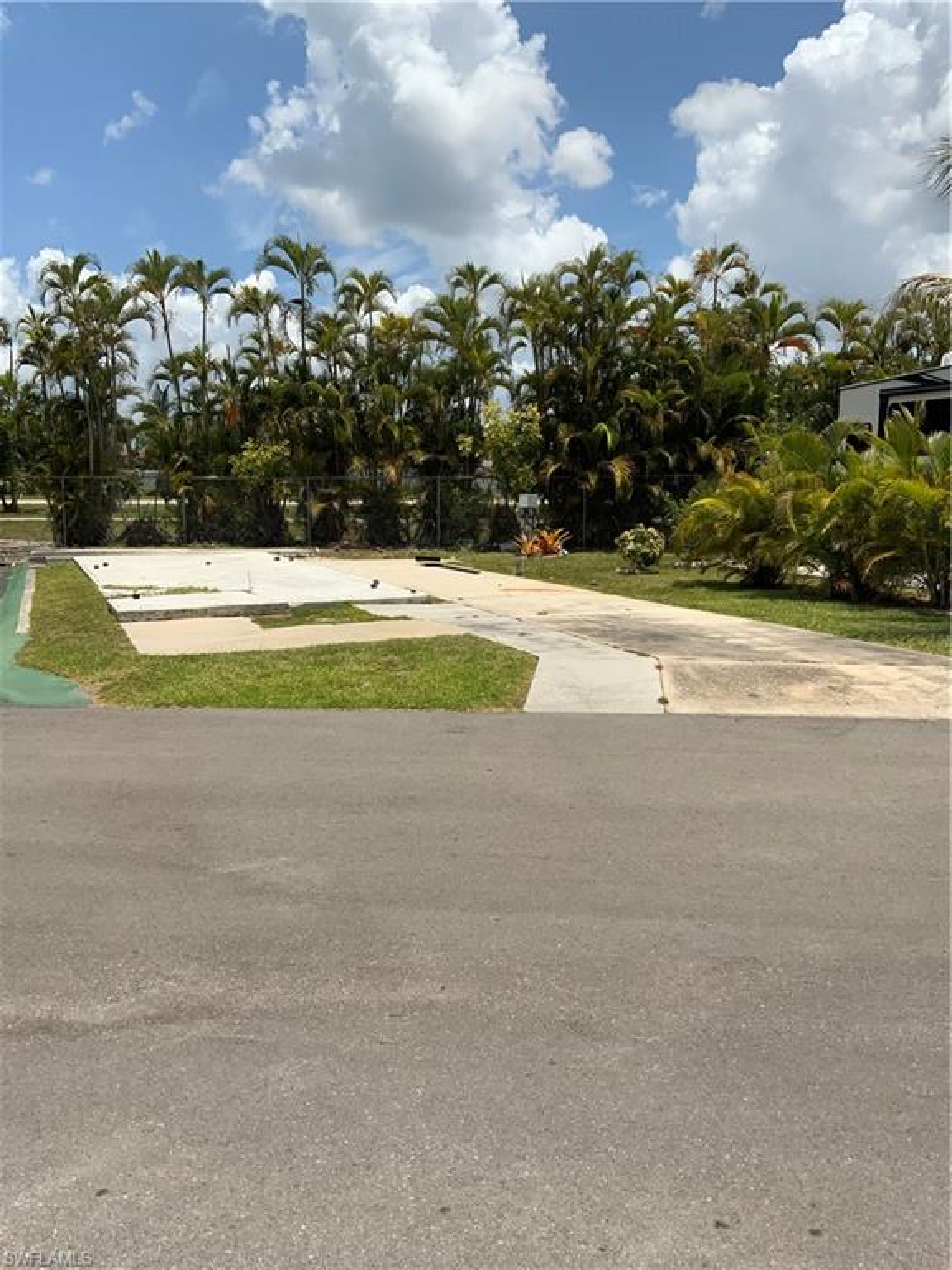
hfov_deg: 48.2
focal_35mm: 29
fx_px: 1063
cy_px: 635
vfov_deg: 61.7
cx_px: 476
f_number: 1.8
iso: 20
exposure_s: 1/3322
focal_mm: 3
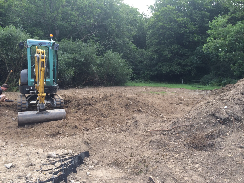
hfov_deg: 60.0
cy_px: 92
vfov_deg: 46.8
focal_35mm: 30
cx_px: 122
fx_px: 211
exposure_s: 1/237
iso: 32
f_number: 2.2
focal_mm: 4.12
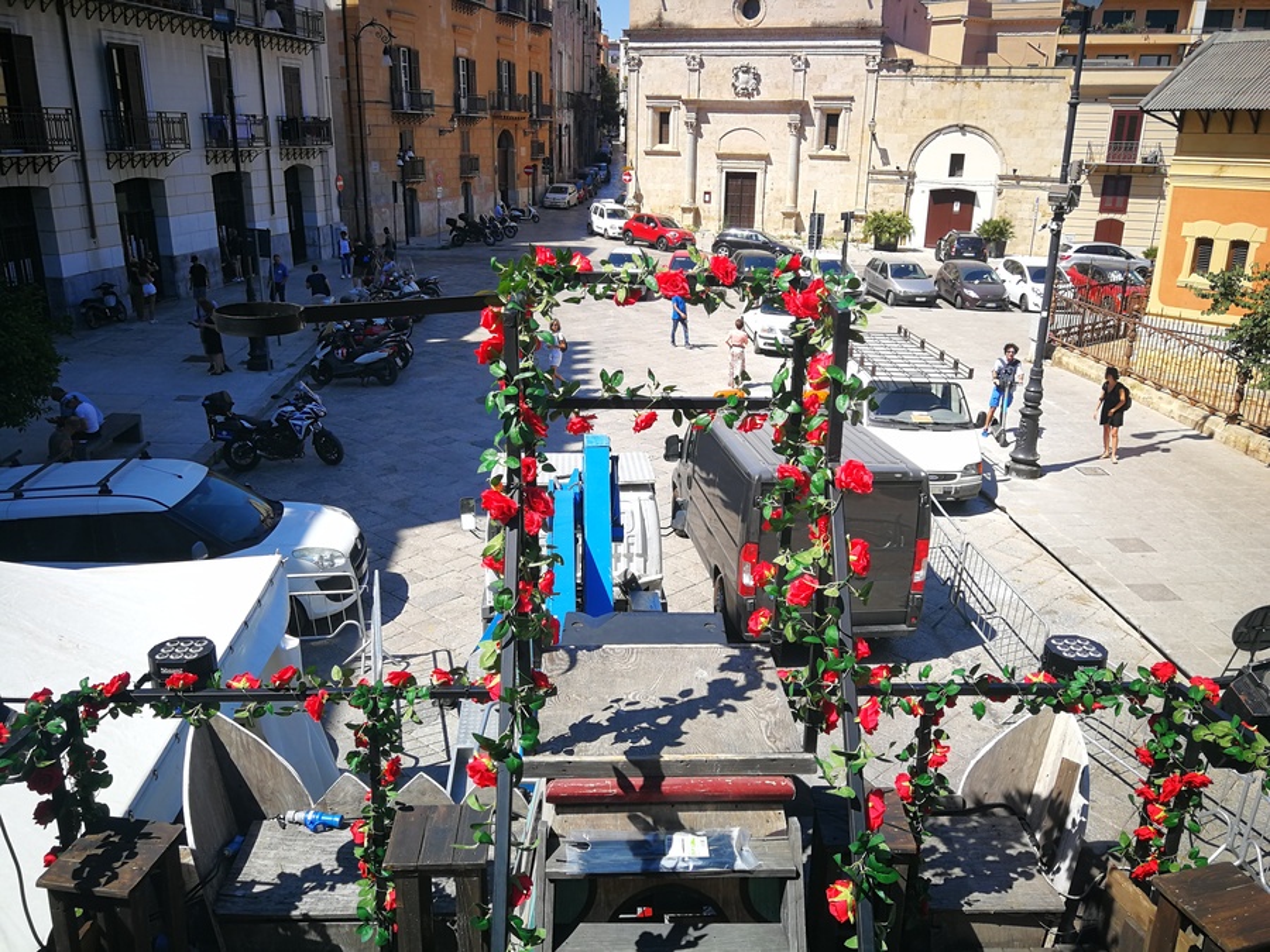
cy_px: 476
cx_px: 635
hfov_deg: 65.3
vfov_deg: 51.4
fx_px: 991
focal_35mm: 27
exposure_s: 1/652
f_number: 2.2
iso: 50
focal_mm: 3.95
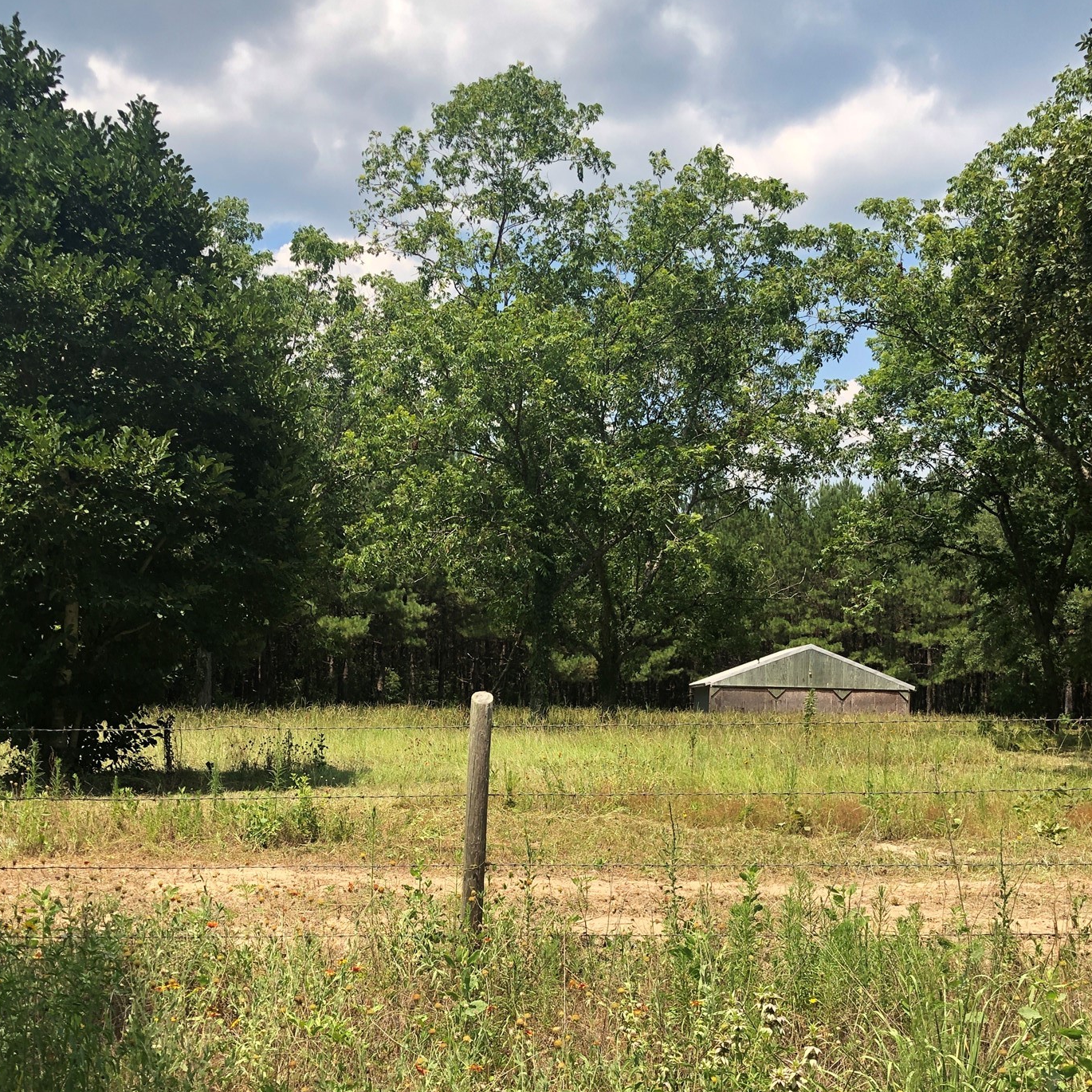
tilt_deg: -1.4
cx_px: 487
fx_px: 1321
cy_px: 706
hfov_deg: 44.9
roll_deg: -1.3
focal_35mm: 37
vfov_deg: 44.4
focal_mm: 3.99
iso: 20
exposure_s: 1/1548
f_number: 1.8
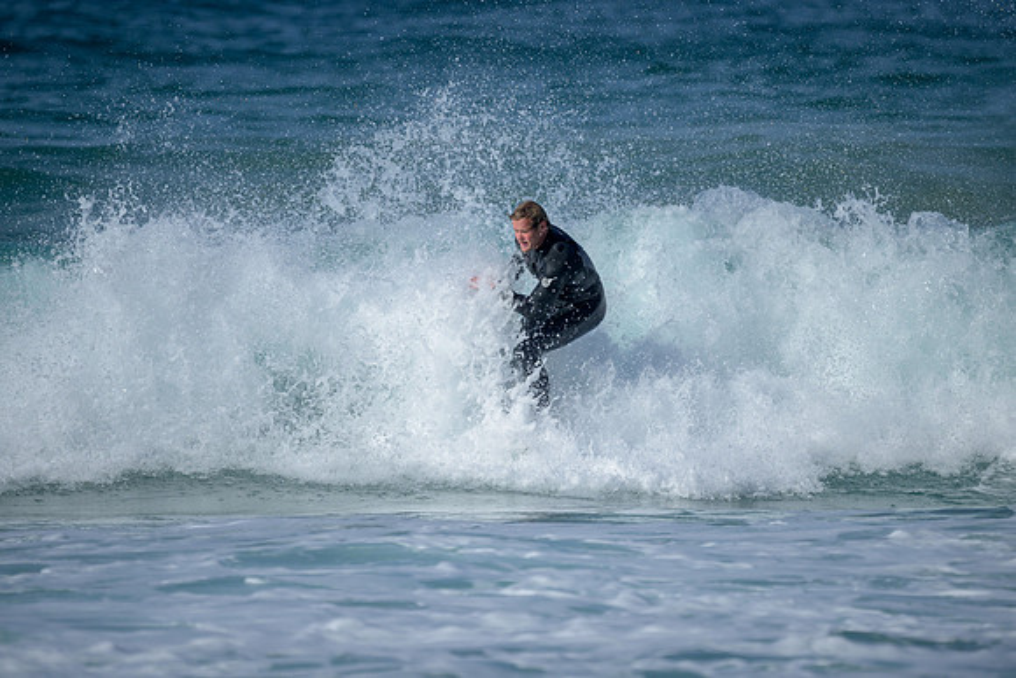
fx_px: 22582
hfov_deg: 2.6
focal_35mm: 800
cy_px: 339
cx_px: 508
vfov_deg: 1.7
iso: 200
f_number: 6.3
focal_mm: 800
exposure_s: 1/2500
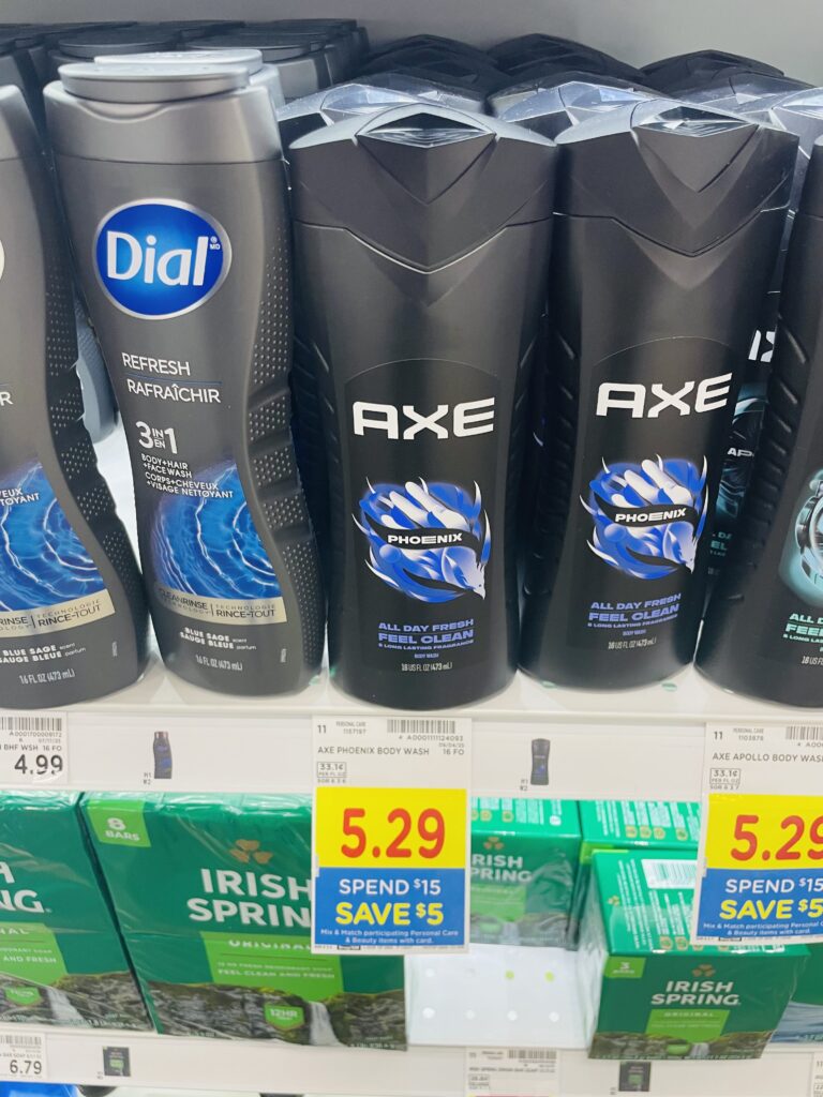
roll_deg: +0.1
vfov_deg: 67.3
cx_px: 412
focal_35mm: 26
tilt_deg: -34.3
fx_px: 824
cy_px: 548
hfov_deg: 53.1
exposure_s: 1/60
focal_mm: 4.2
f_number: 1.6
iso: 80
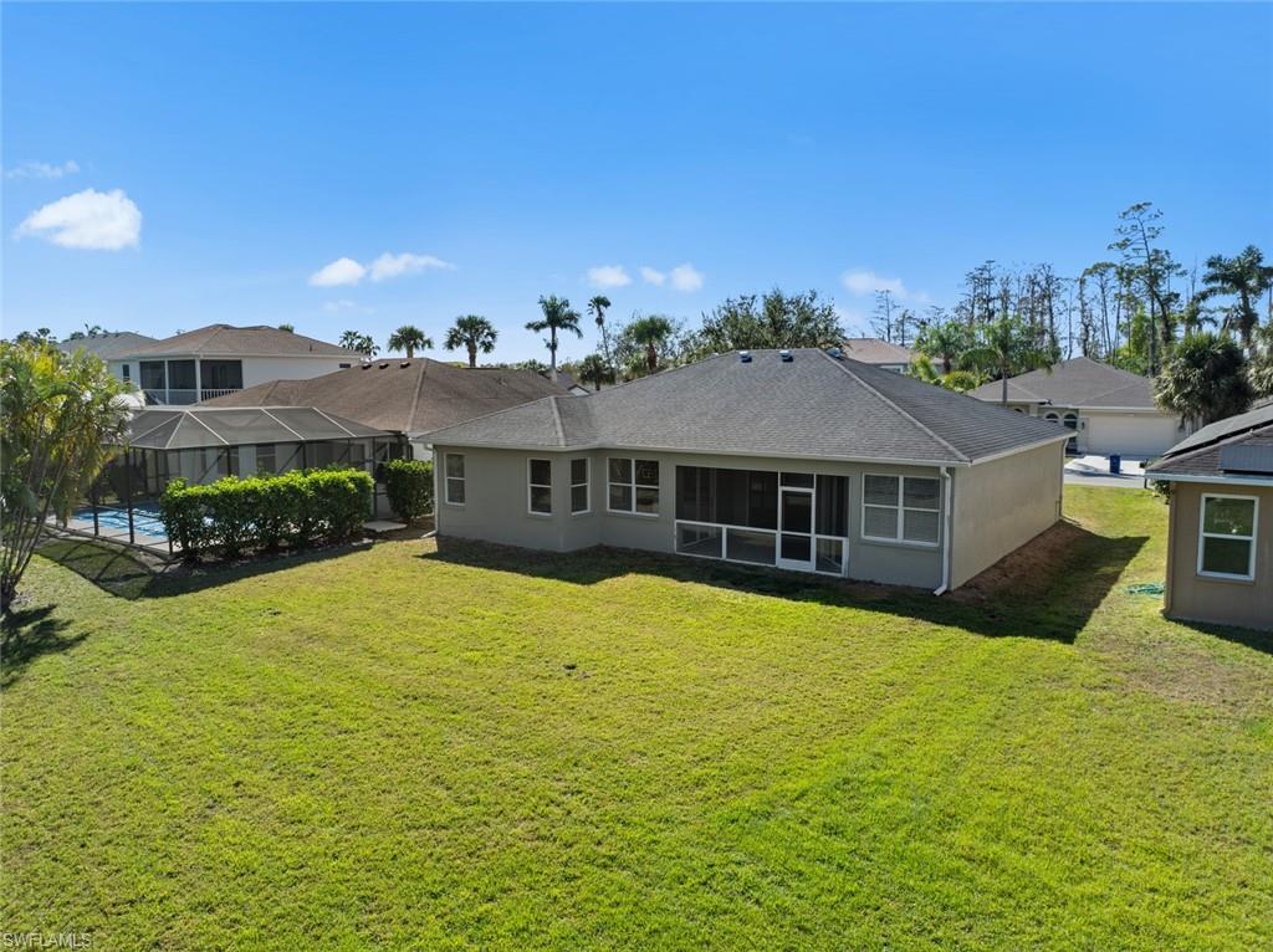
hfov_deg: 71.6
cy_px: 476
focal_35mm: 24
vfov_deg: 56.7
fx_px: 882
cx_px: 636
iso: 120
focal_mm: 12.29
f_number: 2.8
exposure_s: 1/1600
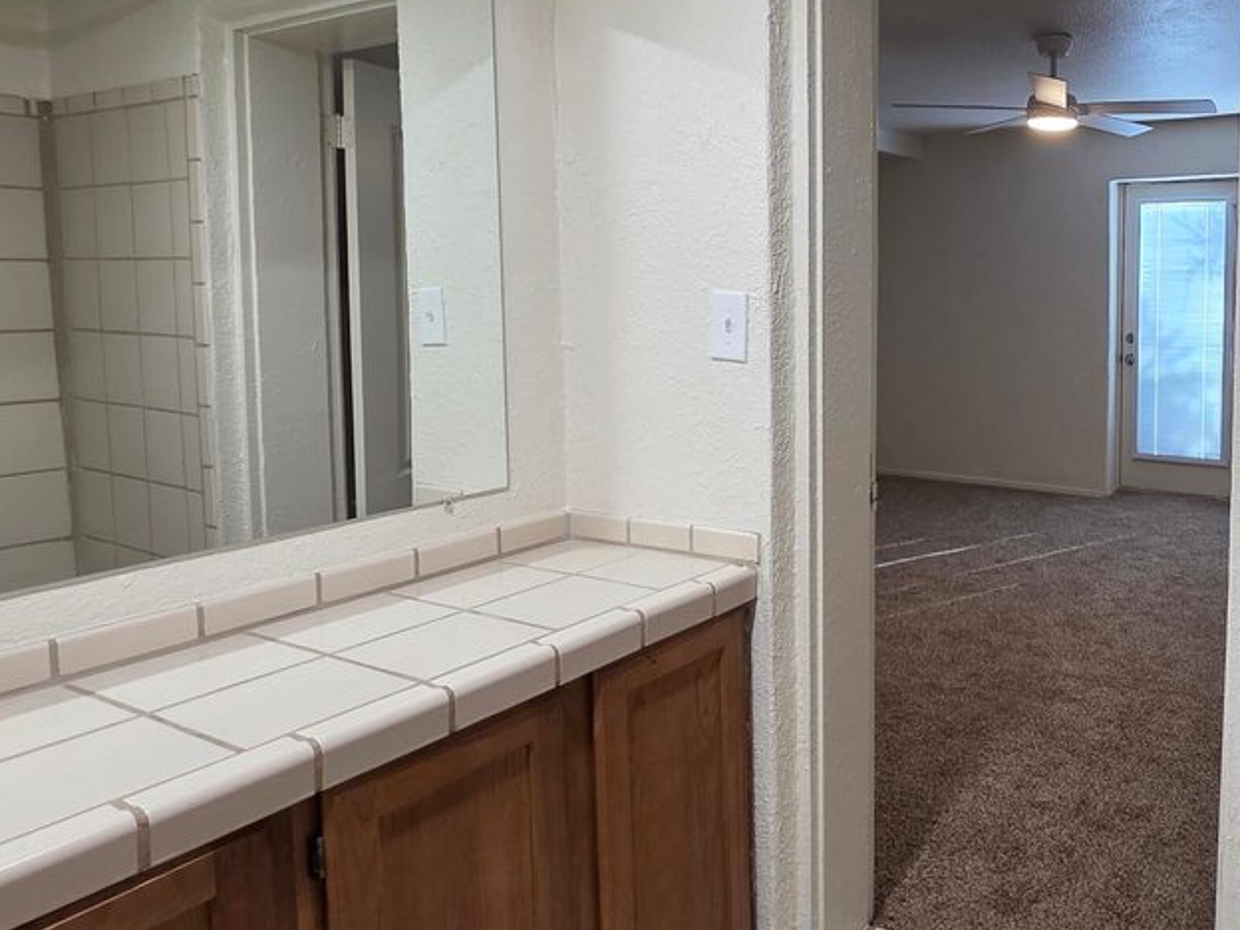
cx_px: 980
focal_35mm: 25
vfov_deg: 54.4
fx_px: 896
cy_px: 362
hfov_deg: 63.8
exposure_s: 1/60
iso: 125
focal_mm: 2.2
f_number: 2.2
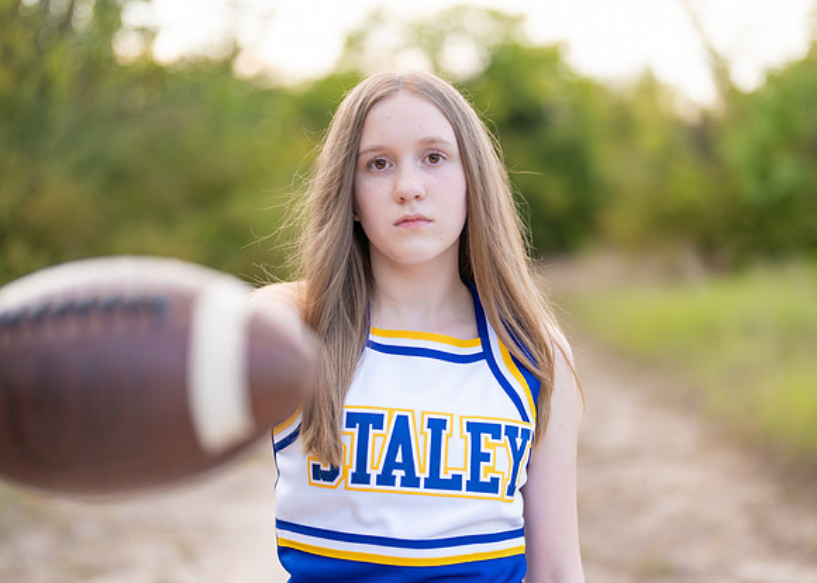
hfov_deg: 34.5
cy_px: 301
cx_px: 429
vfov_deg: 25.0
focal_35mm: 57
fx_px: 1316
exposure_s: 1/500
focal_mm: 50
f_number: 1.2
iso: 100
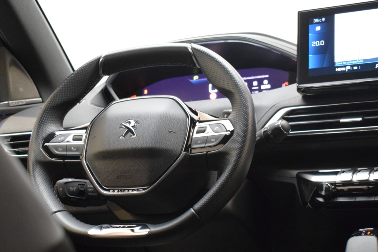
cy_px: 174
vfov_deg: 18.4
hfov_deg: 27.4
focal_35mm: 74
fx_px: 775
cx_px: 167
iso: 3600
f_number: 4.2
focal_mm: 31
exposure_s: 1/60
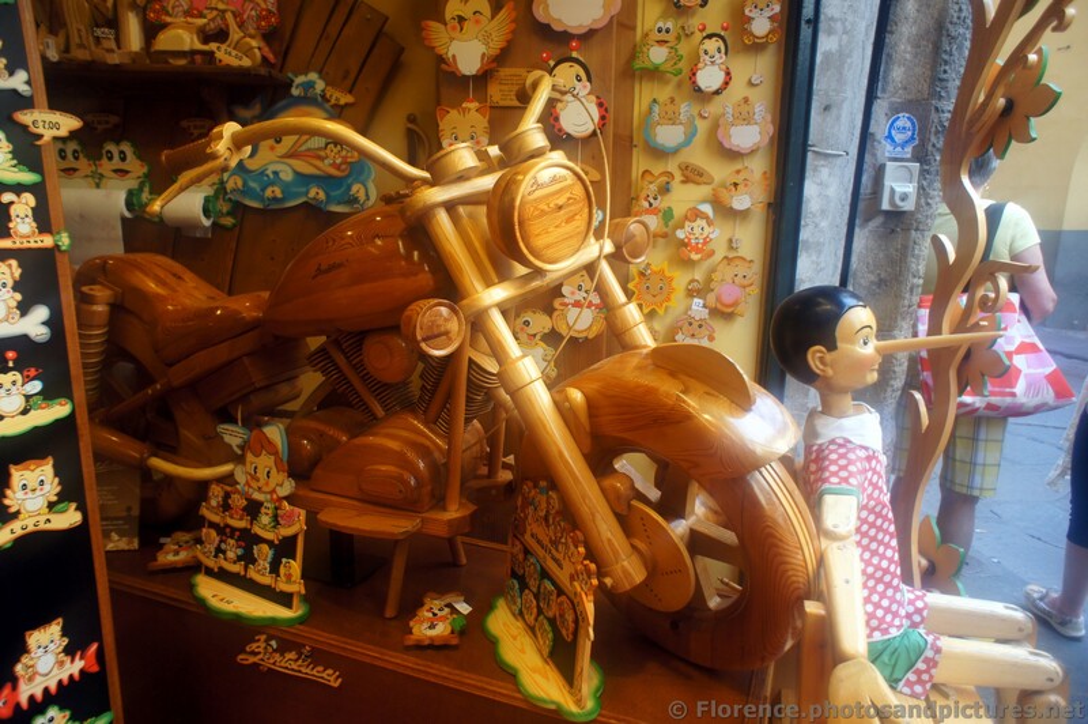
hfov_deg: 73.8
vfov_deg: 53.1
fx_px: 725
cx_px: 544
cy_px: 362
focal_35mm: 24
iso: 320
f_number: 4
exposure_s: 1/160
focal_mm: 16
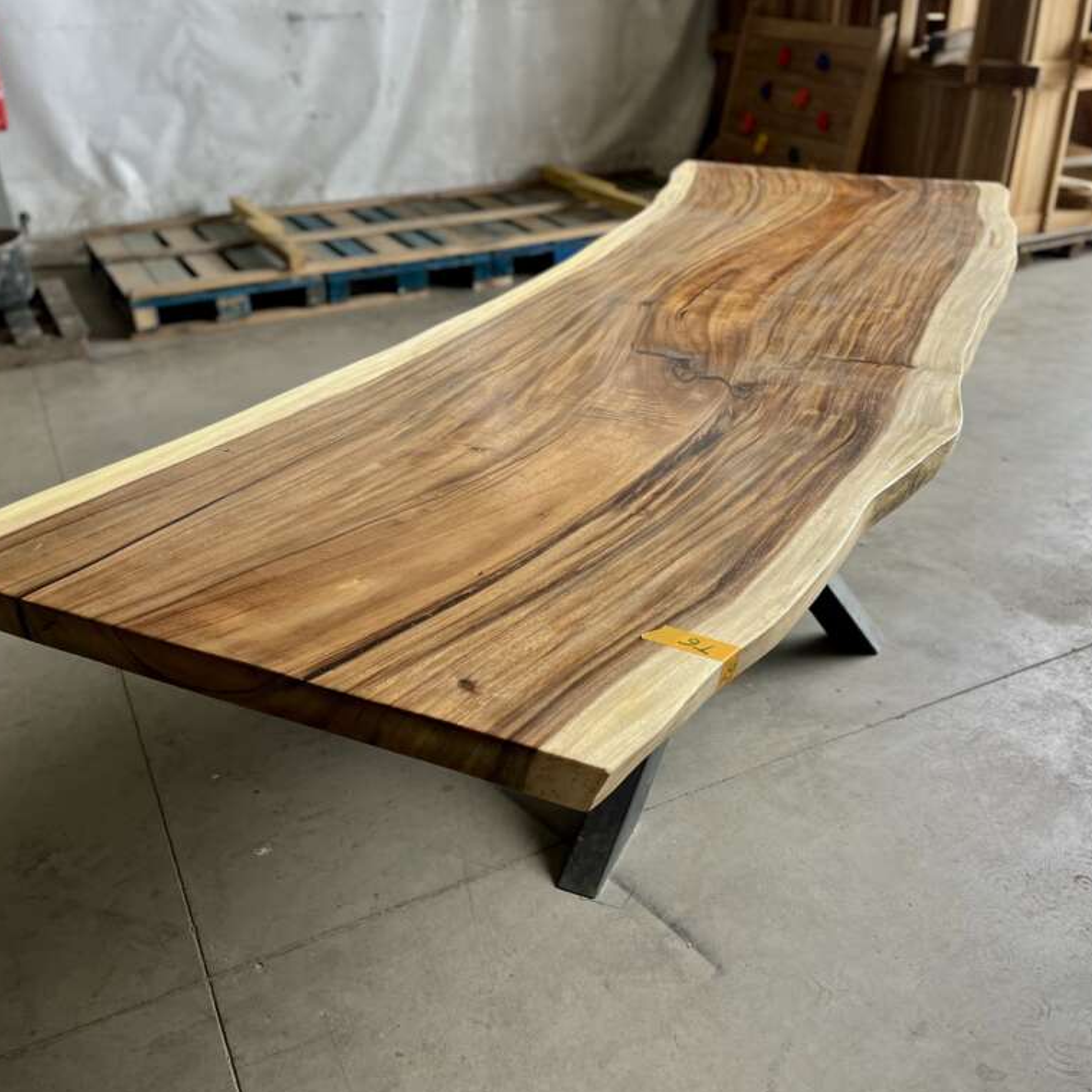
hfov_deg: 52.5
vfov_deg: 52.5
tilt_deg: -28.7
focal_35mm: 31
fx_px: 1106
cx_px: 584
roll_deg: +0.9
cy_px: 548
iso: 64
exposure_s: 1/121
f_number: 1.6
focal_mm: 5.1
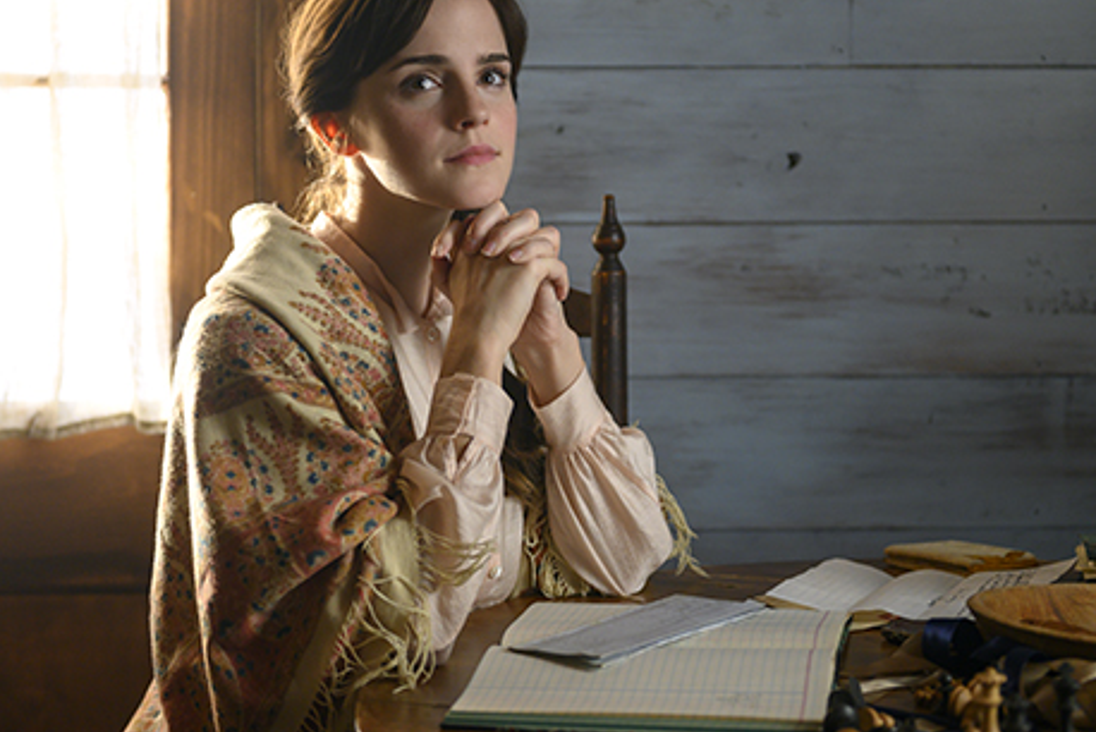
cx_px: 570
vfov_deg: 18.0
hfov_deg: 26.6
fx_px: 2315
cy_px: 331
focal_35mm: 76
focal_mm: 60
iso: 1250
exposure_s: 1/125
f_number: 2.8
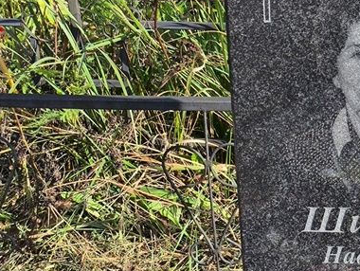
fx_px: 1093
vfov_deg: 14.0
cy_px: 226
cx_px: 312
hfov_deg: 18.4
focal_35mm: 105
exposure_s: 1/927
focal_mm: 4.71
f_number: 1.7
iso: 50
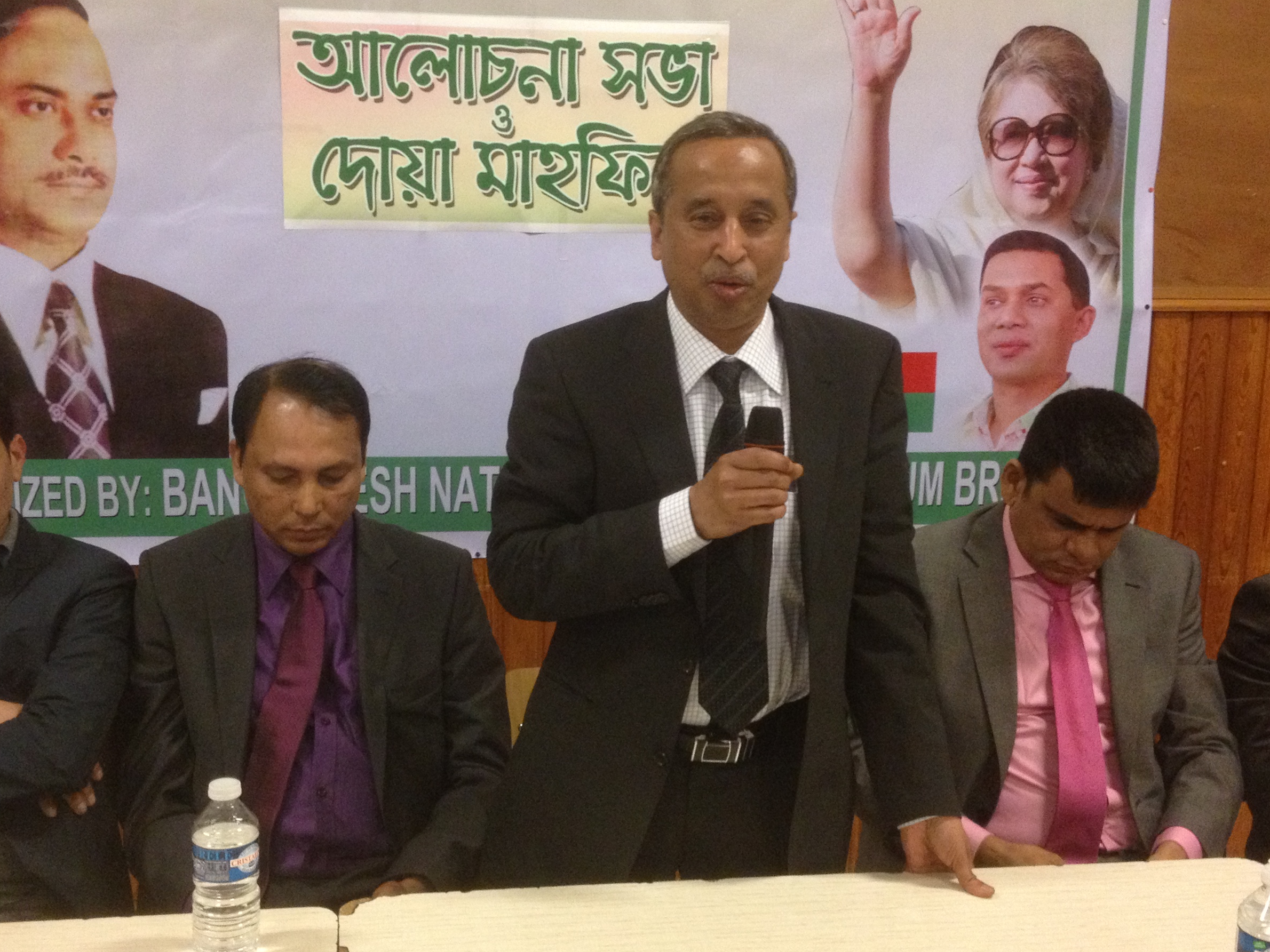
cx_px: 590
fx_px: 1761
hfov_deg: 39.6
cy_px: 459
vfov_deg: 30.3
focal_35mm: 48
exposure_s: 1/20
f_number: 2.4
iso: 320
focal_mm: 4.28
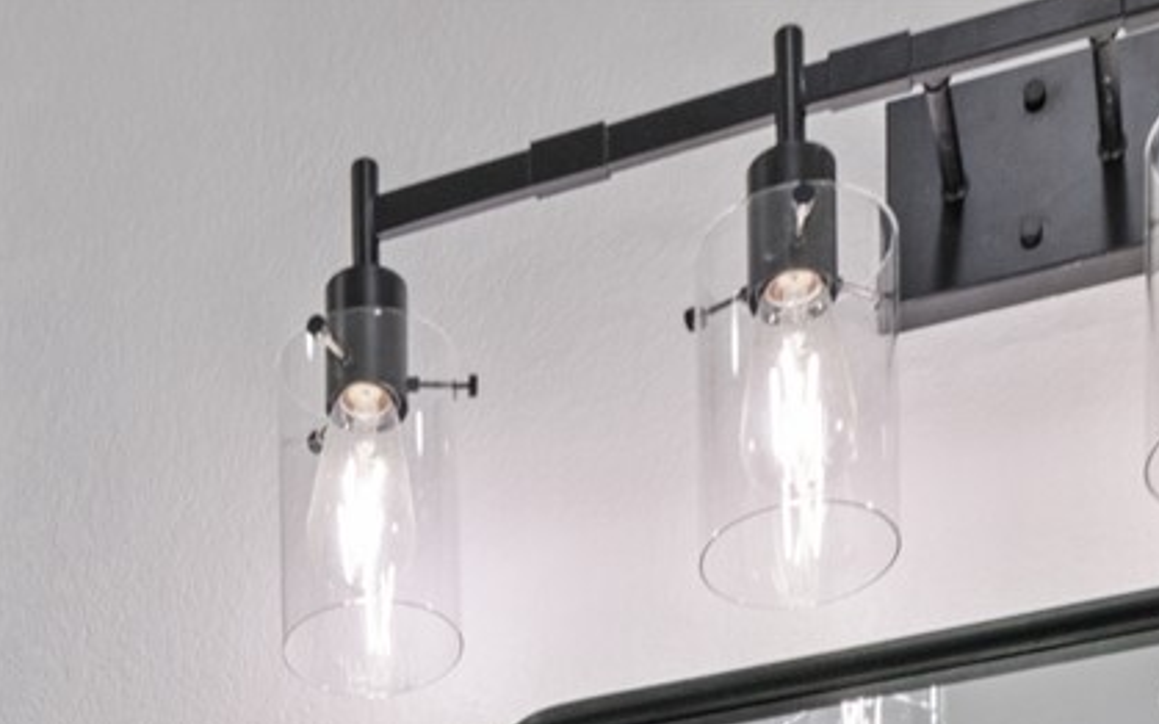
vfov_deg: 12.0
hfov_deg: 27.6
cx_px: 349
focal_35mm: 74
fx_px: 2338
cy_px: 1992
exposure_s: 1/50
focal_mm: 14
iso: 400
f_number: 8
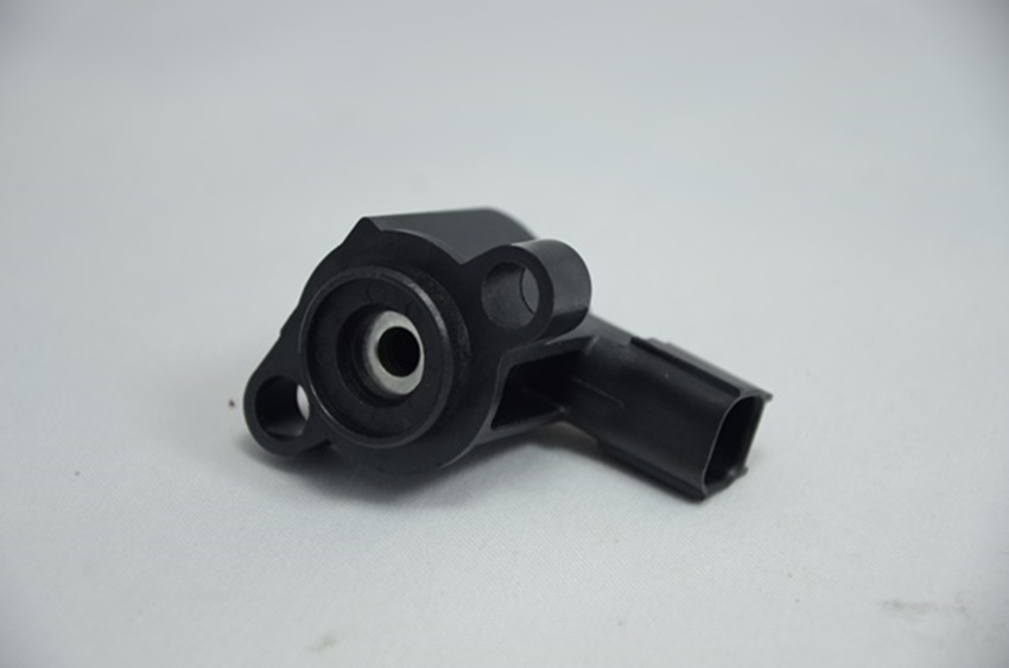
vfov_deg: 8.7
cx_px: 504
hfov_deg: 13.1
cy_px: 334
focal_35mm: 158
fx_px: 4405
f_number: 5.6
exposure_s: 1/40
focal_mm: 105
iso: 125
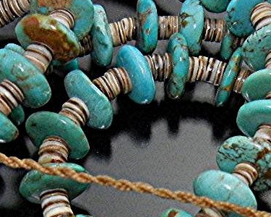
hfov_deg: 16.0
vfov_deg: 12.7
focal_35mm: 120
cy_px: 224
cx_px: 140
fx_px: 962
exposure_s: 1/30
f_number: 7.6
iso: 800
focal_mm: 8.1
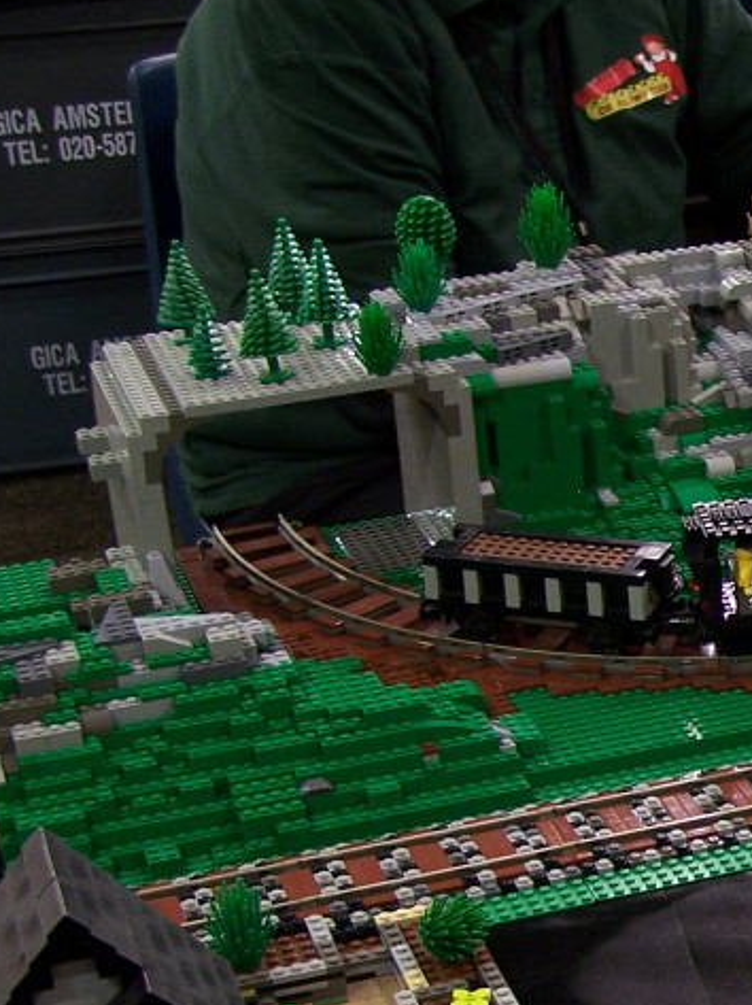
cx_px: 1077
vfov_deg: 18.8
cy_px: 782
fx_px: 3016
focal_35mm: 104
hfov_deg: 13.5
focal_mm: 8
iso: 80
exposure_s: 1/2
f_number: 3
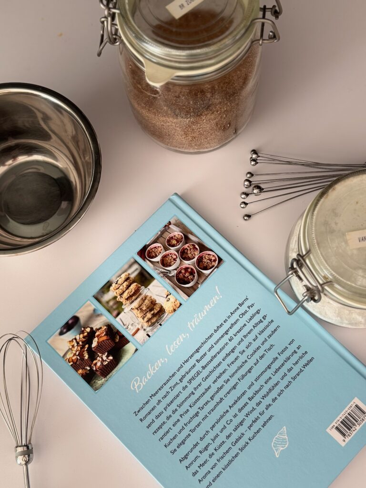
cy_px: 244
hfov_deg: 30.3
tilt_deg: -72.8
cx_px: 183
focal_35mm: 48
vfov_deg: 39.7
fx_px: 677
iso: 100
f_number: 1.78
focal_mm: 6.76
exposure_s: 1/121
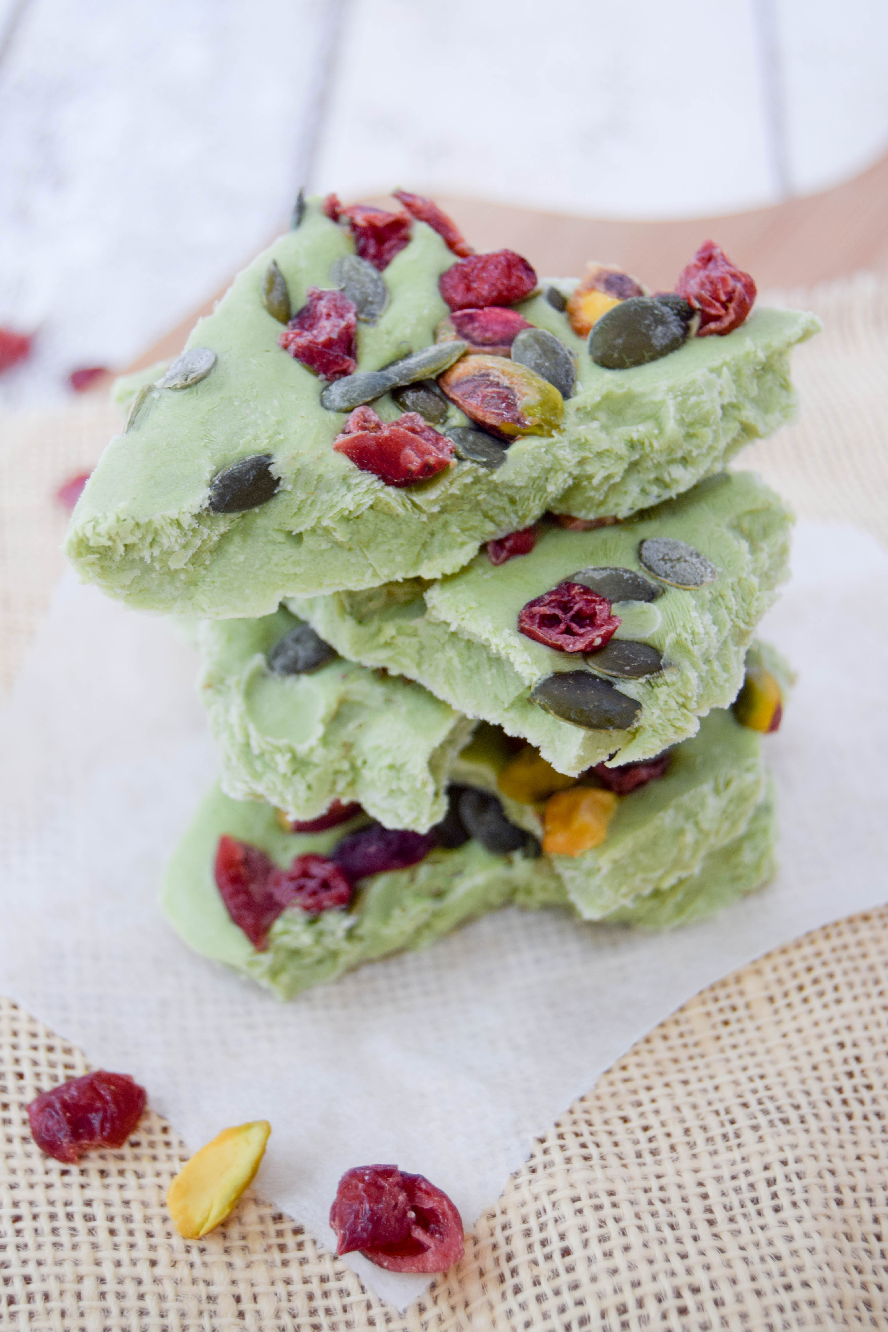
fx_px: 2220
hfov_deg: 22.6
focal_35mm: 60
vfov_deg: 33.4
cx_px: 444
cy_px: 666
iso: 400
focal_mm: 40
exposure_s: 1/100
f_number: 5
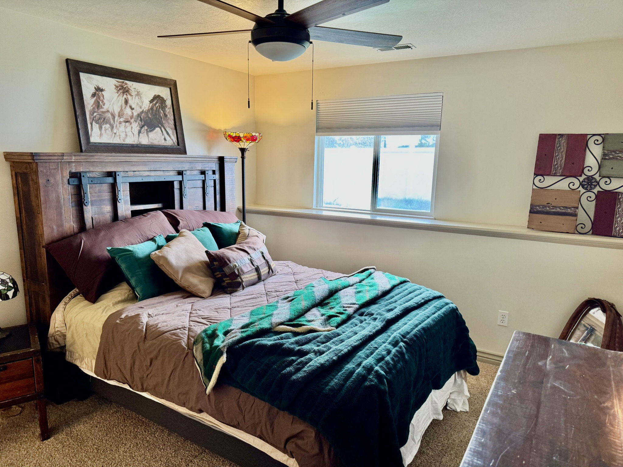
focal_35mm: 24
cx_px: 312
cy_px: 234
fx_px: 432
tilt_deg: -11.0
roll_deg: -0.1
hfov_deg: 71.6
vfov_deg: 56.8
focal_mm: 6.76
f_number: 1.78
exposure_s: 1/60
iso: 125
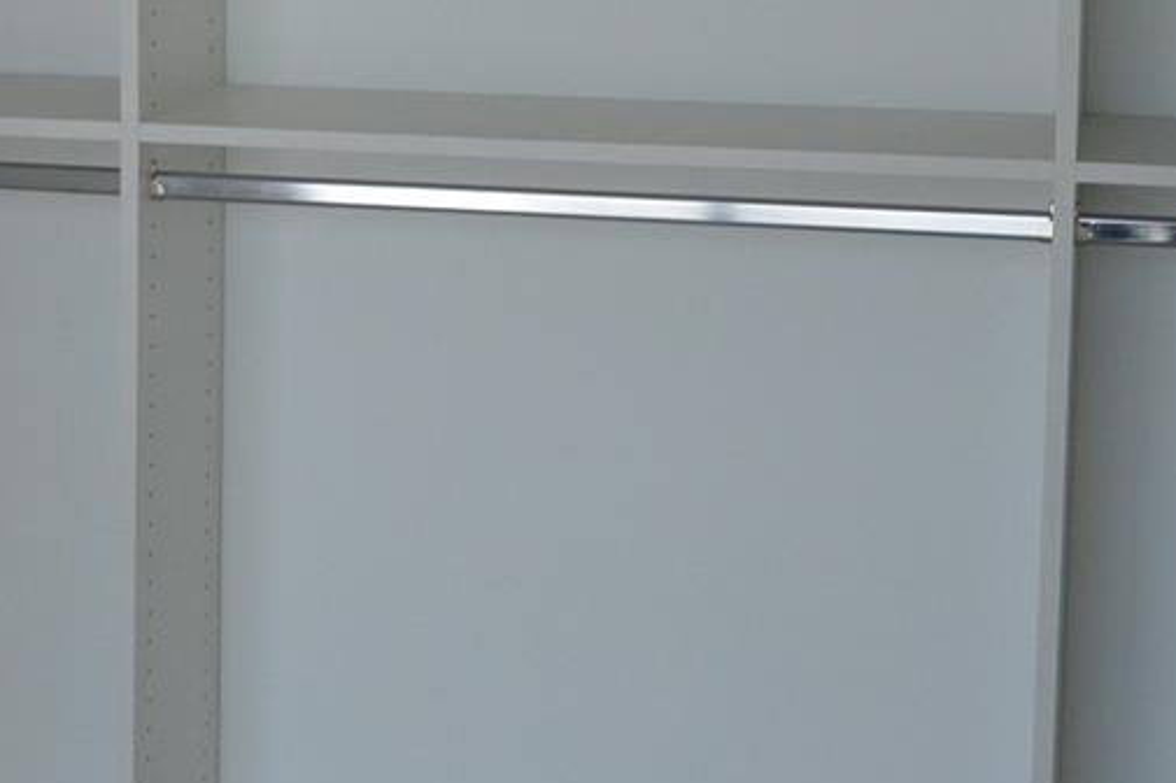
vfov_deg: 14.2
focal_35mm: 95
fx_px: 3101
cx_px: 205
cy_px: 24
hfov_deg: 21.2
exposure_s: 1/500
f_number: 3.5
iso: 640
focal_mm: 20
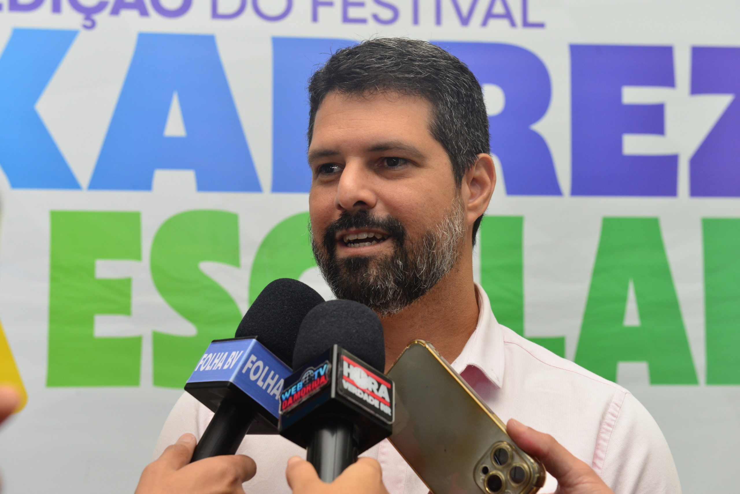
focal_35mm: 62
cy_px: 247
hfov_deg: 32.4
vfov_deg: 21.9
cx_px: 370
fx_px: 1275
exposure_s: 1/125
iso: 1600
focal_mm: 62
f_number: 8
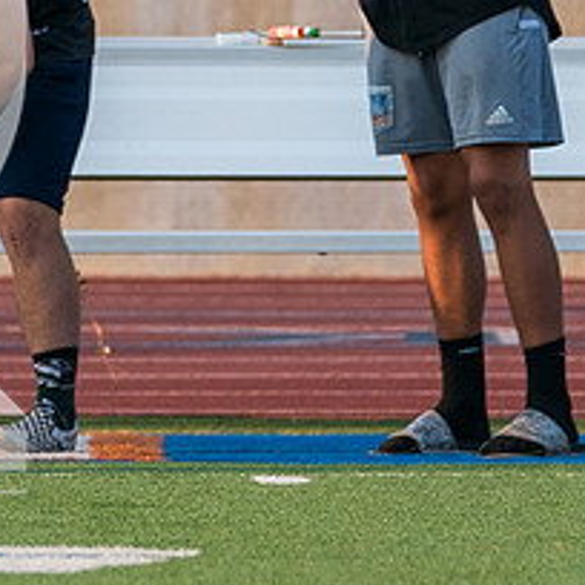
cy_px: 50
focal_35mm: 1383
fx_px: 26443
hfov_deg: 1.3
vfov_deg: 1.3
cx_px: -204
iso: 400
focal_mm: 200
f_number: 2.8
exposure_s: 1/1600
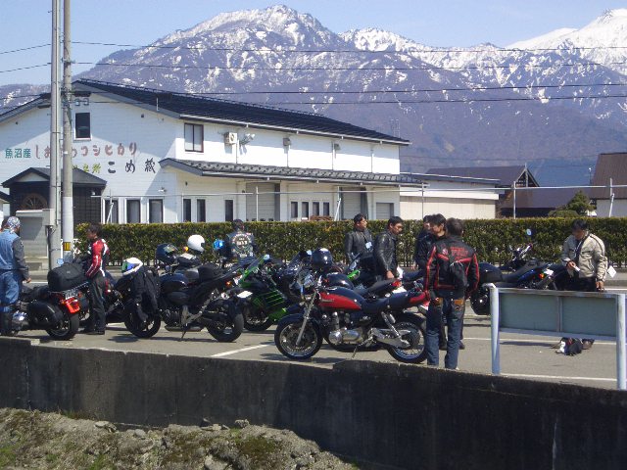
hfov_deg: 26.7
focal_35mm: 73
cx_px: 314
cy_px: 235
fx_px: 1322
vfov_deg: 20.2
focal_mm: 9.7
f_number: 5.5
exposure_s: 1/320
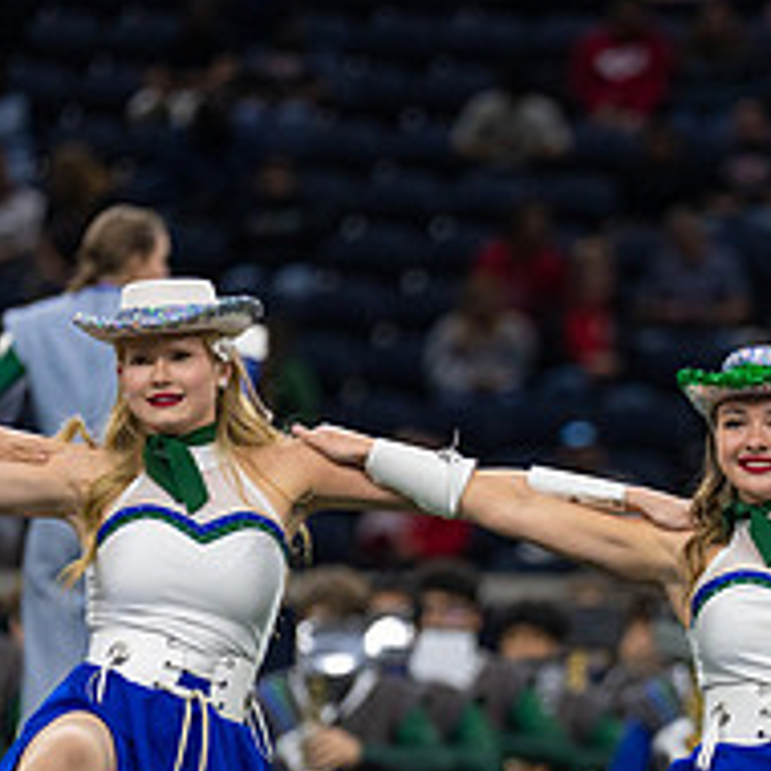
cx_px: 682
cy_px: 824
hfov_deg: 3.2
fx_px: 14011
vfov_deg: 3.1
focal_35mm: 556
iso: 1600
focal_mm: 200
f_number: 2.8
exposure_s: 1/1000
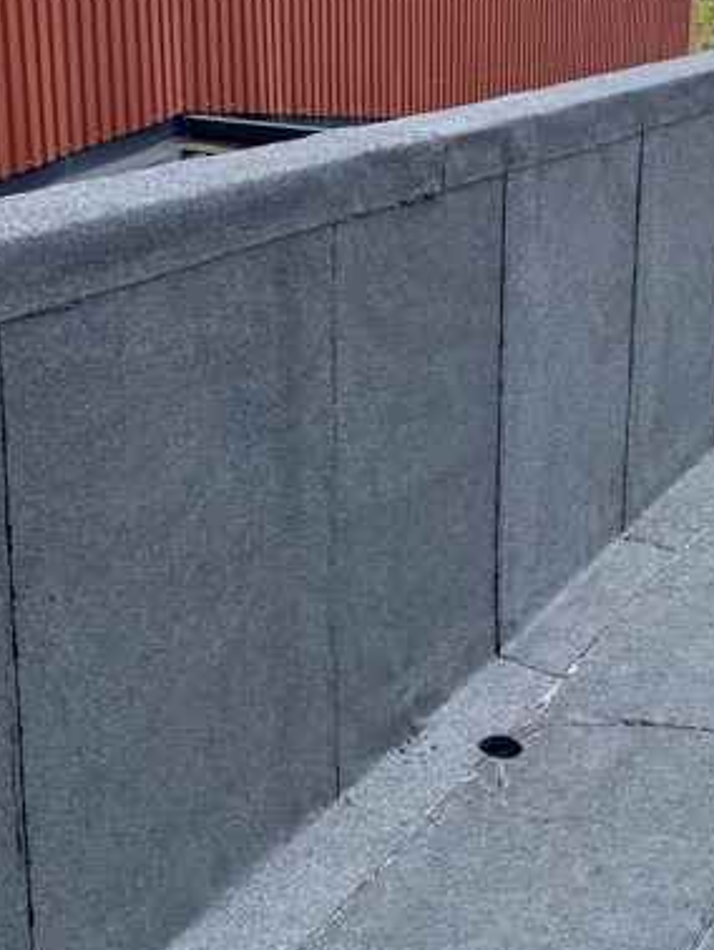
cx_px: 608
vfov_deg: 29.4
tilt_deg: -17.6
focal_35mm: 66
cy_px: 505
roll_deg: -2.5
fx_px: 1813
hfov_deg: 21.9
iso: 32
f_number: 1.8
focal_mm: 4.25
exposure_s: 1/2890
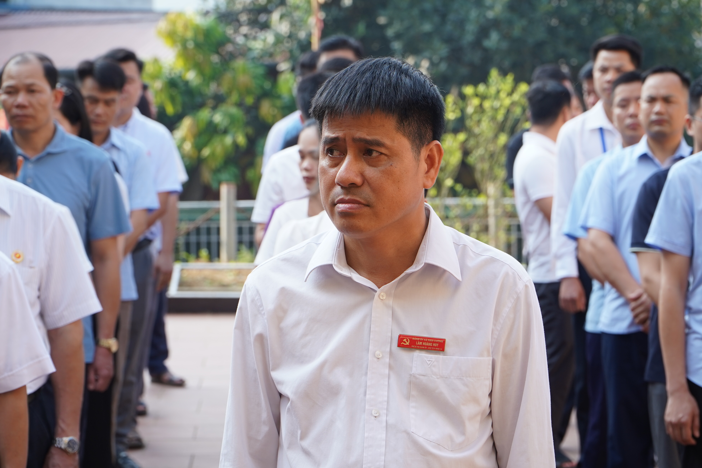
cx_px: 351
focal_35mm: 106
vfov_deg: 12.9
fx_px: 2067
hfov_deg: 19.3
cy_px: 234
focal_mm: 71
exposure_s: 1/250
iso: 250
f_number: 5.6
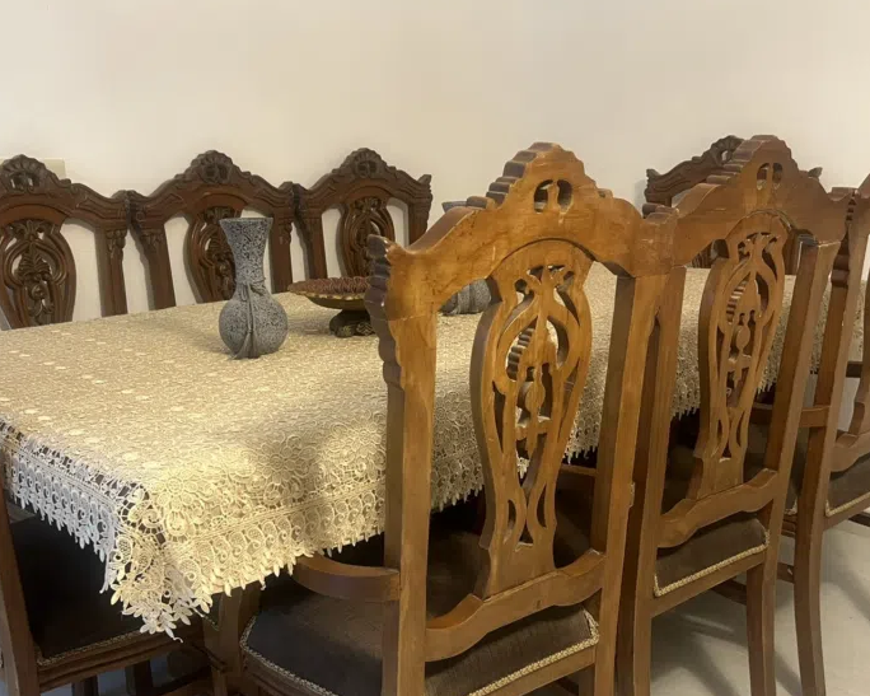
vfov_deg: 39.1
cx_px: 380
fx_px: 978
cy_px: 397
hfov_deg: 47.8
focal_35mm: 38
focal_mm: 5.7
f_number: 1.5
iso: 250
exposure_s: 1/50
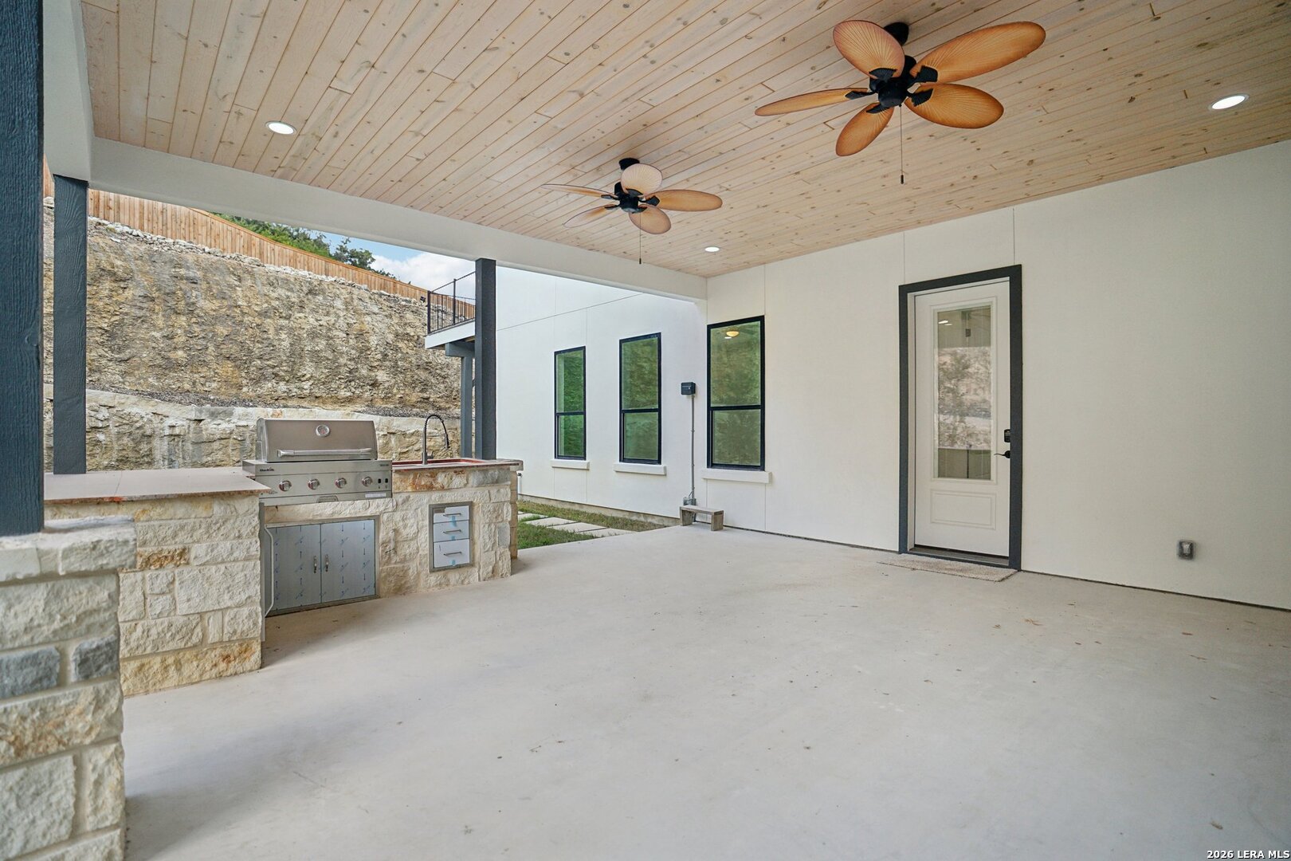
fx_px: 574
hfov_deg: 96.7
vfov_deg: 73.7
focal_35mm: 16
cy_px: 430
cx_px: 646
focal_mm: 16
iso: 200
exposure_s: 1/400
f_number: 2.8
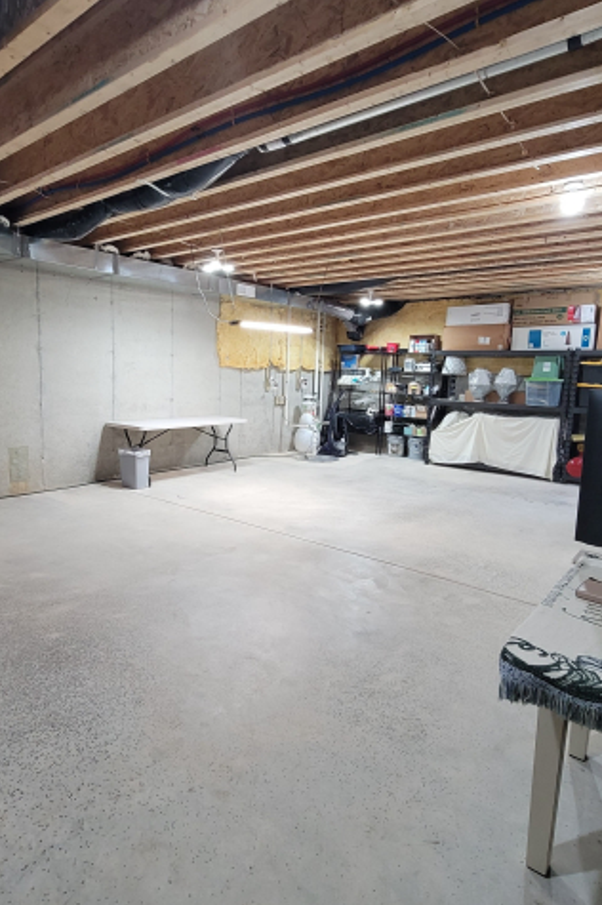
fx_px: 477
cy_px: 452
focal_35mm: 19
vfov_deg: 86.9
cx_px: 281
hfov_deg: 64.4
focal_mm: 2.2
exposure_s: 1/40
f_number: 2.2
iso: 320
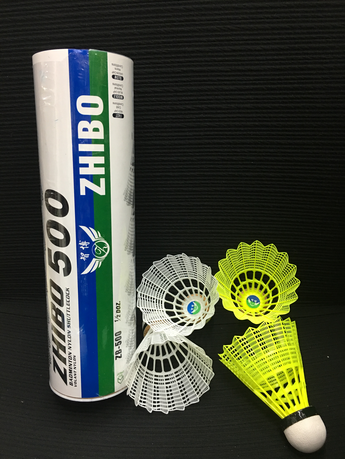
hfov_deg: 48.2
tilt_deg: -33.6
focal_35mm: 29
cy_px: 230
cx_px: 172
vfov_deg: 61.7
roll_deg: +2.6
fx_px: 385
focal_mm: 4.15
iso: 80
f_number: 2.2
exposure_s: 1/17
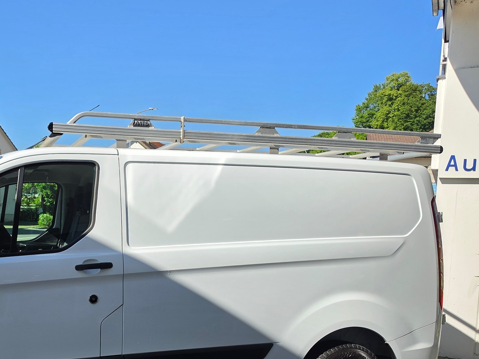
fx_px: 540
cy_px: 254
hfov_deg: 45.7
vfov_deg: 36.2
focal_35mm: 39
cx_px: 104
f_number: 1.4
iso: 64
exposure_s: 1/7939
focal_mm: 6.5
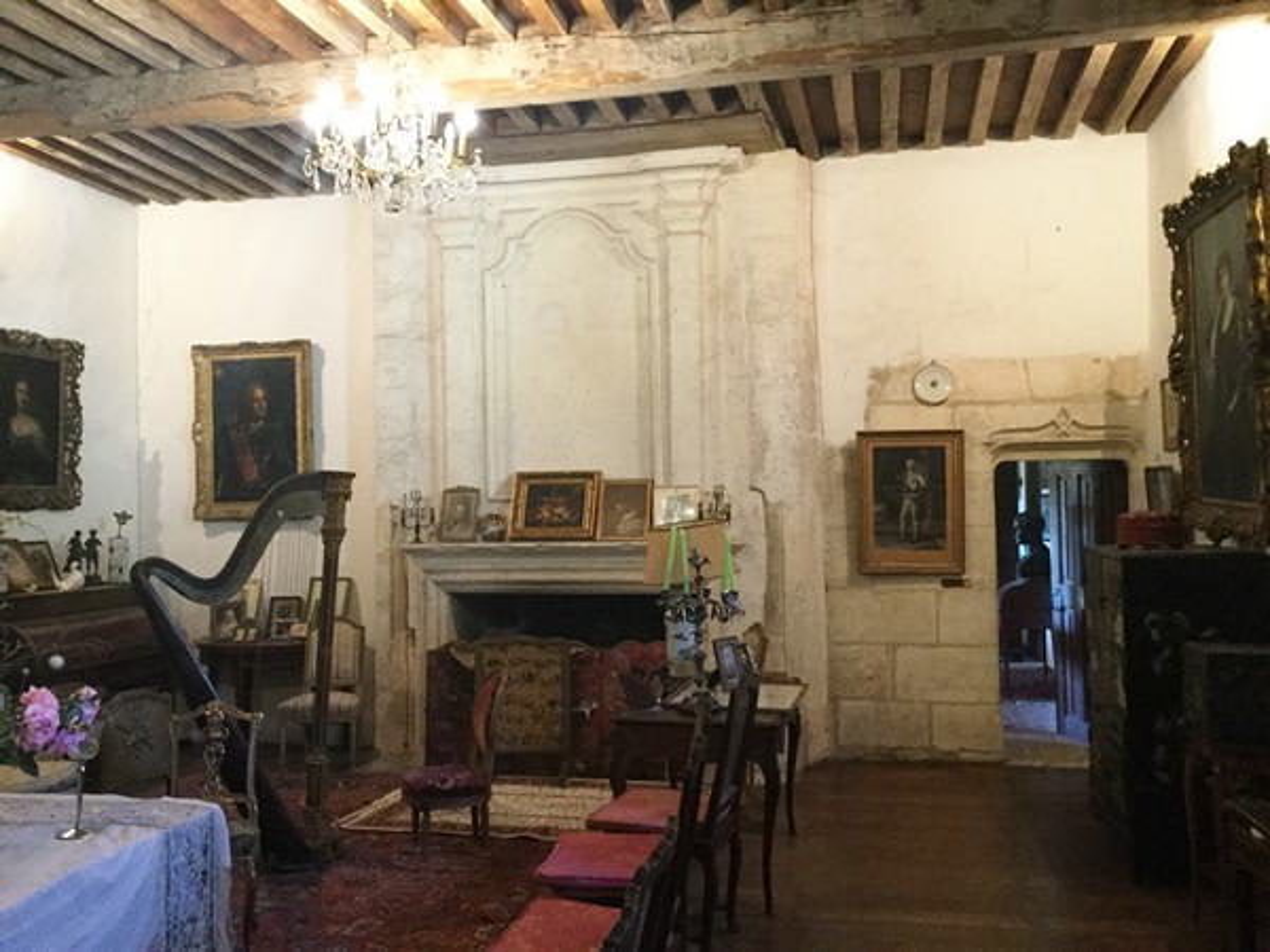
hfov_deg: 58.4
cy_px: 476
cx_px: 635
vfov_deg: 45.4
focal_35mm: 31
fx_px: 1137
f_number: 2.4
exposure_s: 1/17
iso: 250
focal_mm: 3.3
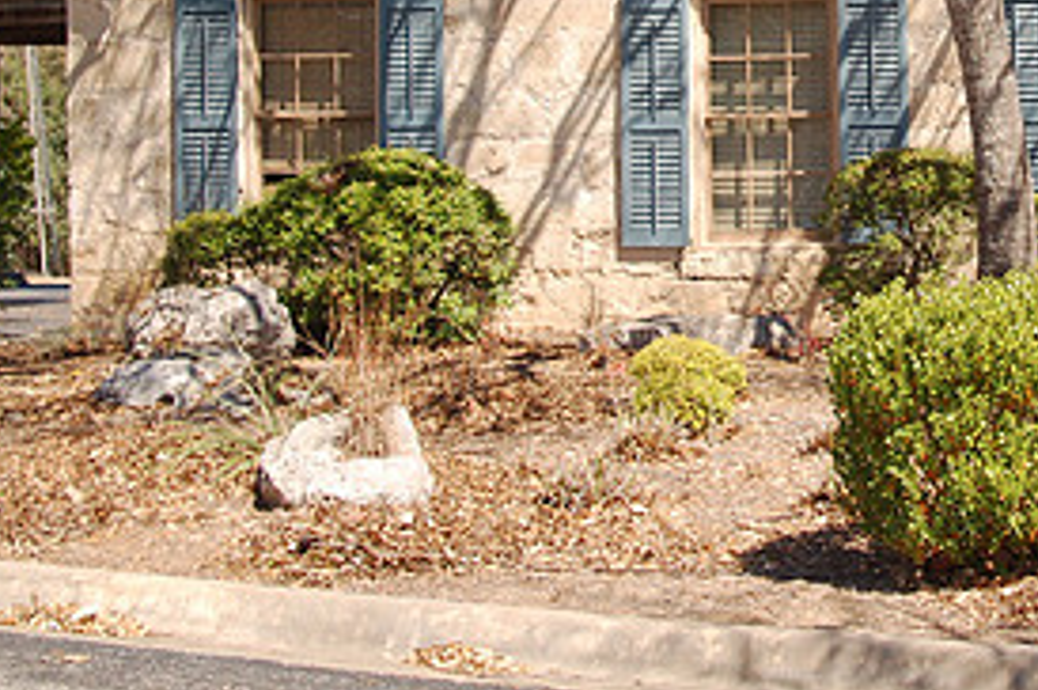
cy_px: -30
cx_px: 951
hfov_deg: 22.3
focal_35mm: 89
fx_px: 2563
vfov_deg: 15.0
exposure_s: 1/250
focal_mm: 28
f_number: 8
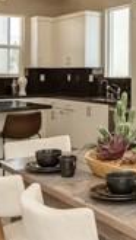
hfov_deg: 17.8
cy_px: 72
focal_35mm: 65
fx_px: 416
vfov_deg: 32.0
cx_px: 155
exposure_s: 1/125
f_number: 5.6
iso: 200
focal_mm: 16
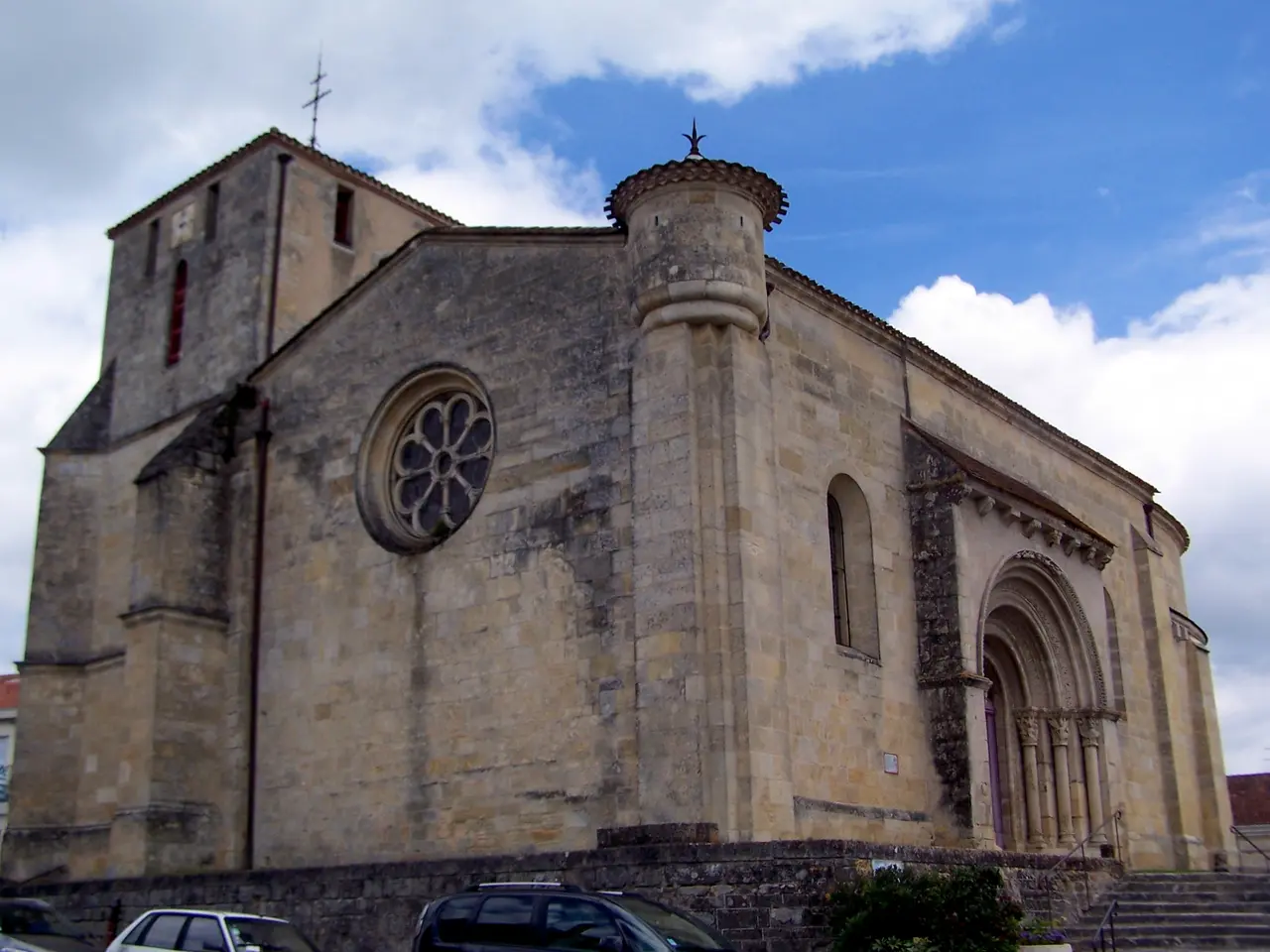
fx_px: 1394
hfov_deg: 49.0
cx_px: 635
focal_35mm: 38
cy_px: 476
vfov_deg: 37.7
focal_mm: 6.3
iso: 80
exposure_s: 1/800
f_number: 4
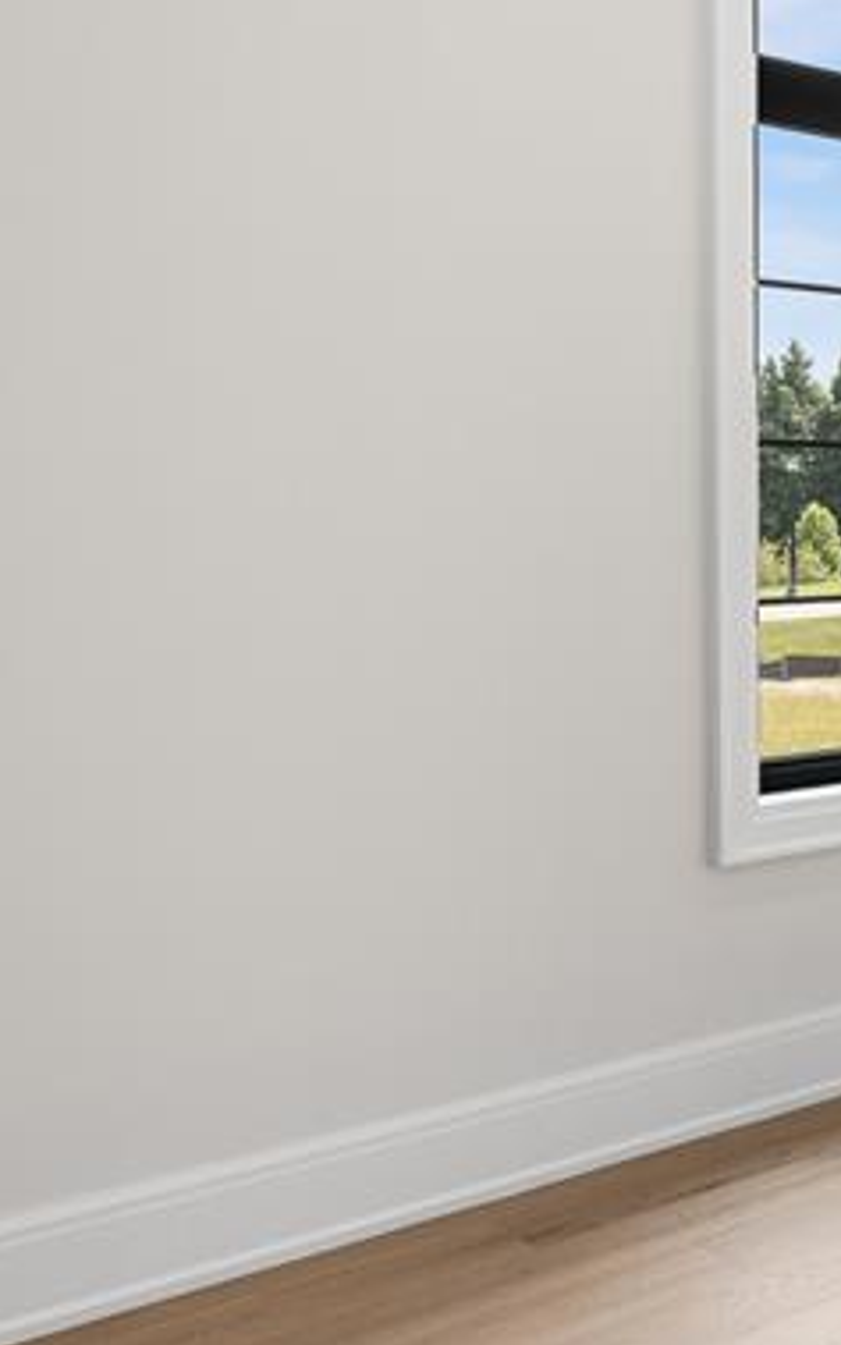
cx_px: 1643
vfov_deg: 45.1
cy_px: 554
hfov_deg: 19.1
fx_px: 1613
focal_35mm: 44
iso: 2500
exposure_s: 1/125
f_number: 7.1
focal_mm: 16
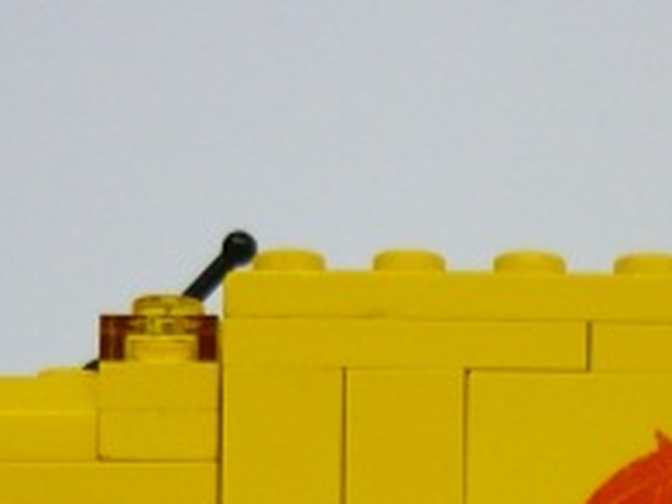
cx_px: 696
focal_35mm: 135
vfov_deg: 10.3
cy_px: 950
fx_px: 2621
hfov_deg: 14.3
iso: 200
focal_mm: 5.5
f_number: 2.8
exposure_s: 1/30
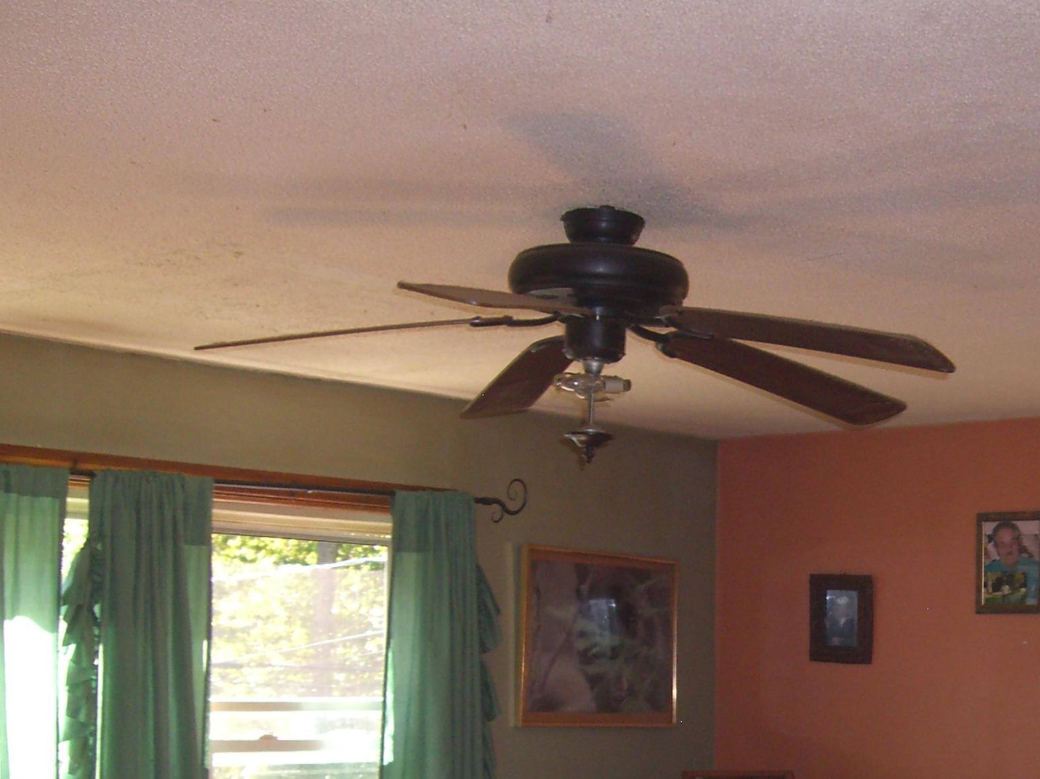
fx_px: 2193
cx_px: 927
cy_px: 706
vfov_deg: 19.8
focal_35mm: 73
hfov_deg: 25.9
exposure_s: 1/60
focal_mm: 6.2
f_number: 2.7
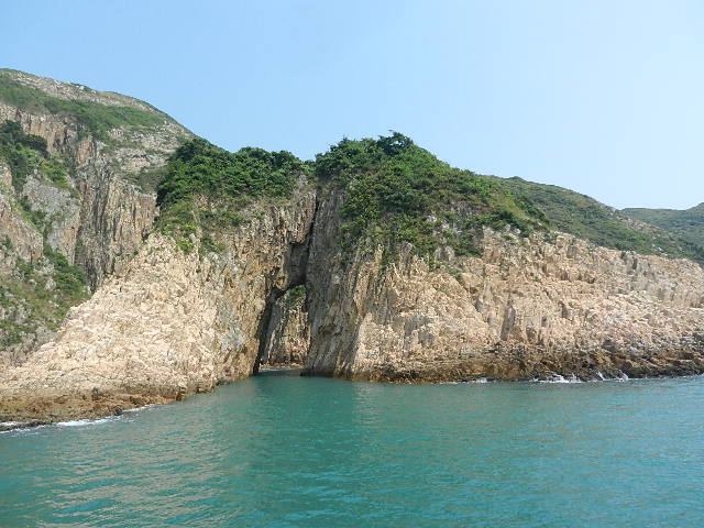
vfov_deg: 54.9
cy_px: 264
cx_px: 352
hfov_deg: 69.4
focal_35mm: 25
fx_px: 508
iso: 160
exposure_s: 1/1250
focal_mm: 4.5
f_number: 3.5
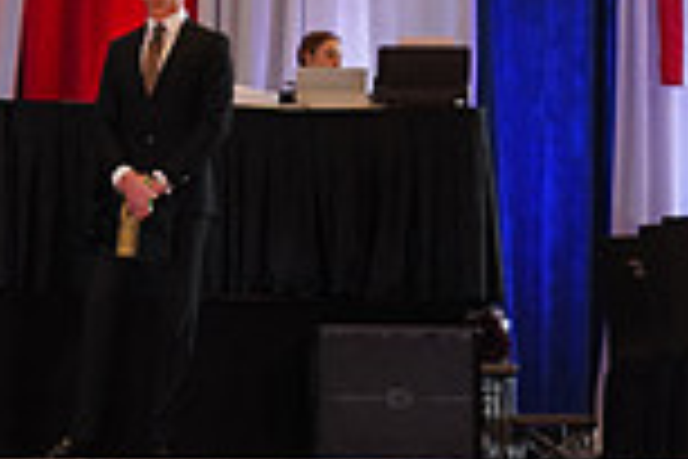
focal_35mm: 190
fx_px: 3631
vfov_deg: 7.1
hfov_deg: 10.7
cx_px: 31
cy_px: -268
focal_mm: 50
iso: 1600
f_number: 5
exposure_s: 1/160
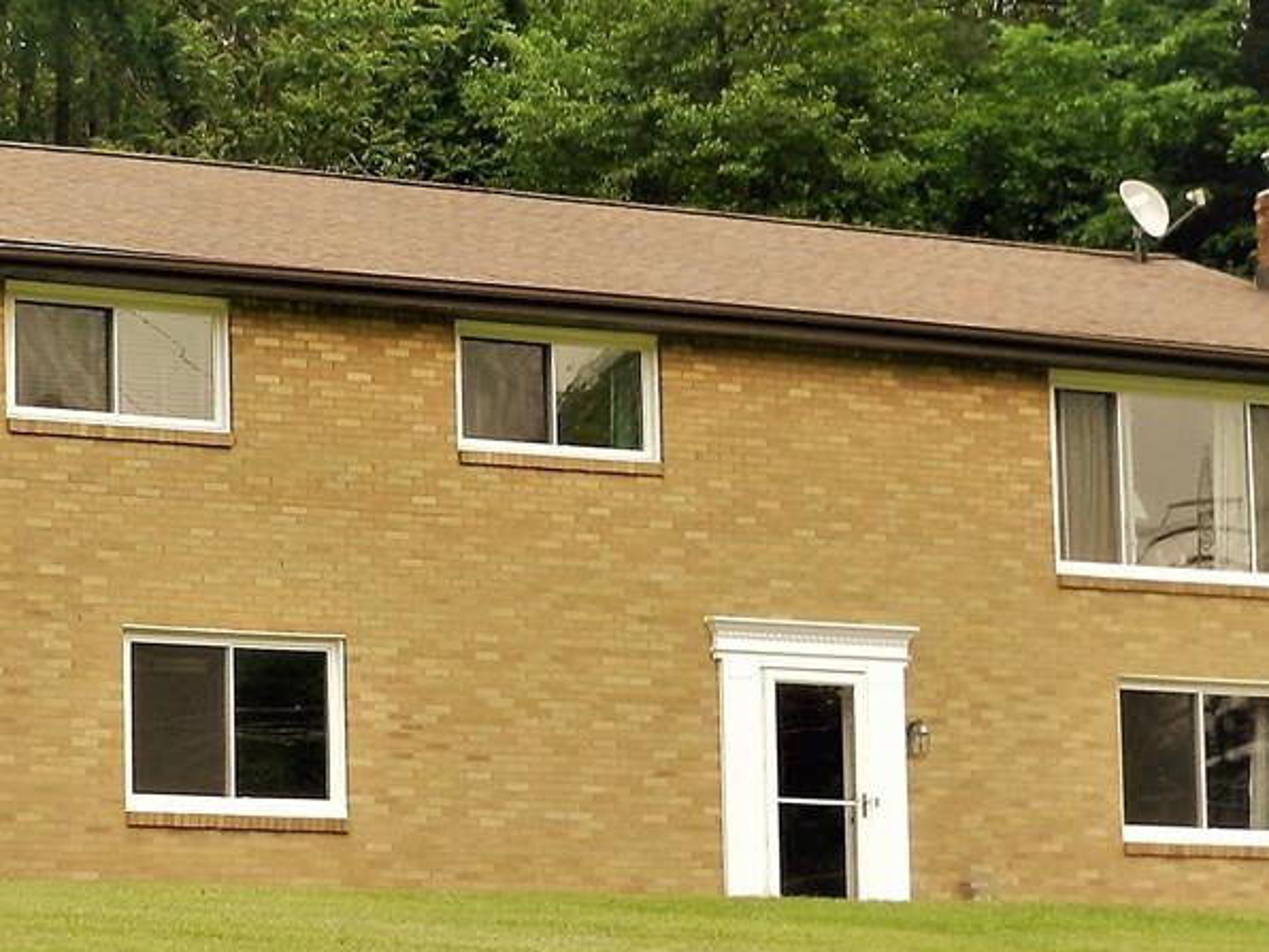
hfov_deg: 21.5
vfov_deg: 16.2
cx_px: 545
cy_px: 425
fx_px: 3336
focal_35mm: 91
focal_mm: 9.4
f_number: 4.4
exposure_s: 1/400
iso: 160
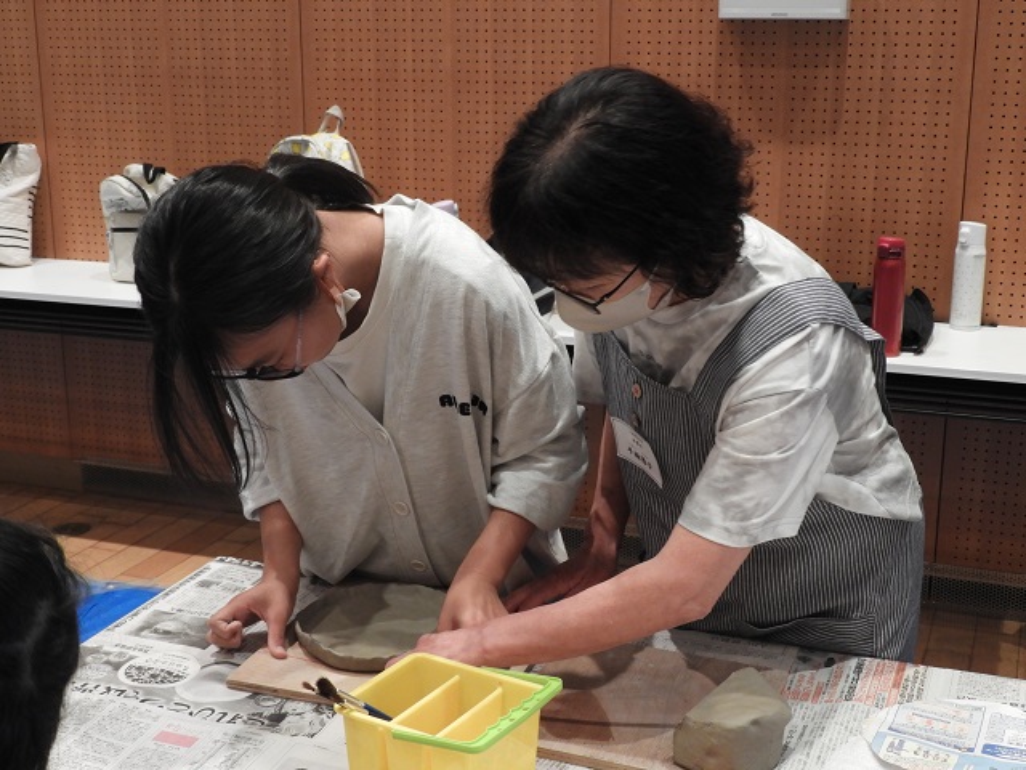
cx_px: 513
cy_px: 385
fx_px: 1482
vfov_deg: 29.1
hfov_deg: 38.2
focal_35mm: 50
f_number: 4
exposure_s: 1/30
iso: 400
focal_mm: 9
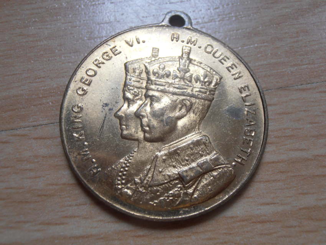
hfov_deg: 50.1
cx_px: 163
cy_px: 122
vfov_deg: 38.7
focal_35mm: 37
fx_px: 349
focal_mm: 6.61
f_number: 3.9
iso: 125
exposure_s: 1/20
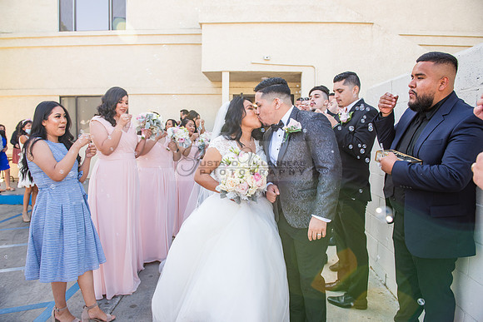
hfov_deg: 73.7
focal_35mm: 24
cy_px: 161
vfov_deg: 53.2
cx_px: 242
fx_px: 322
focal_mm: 24
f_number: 4.5
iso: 200
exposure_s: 1/200
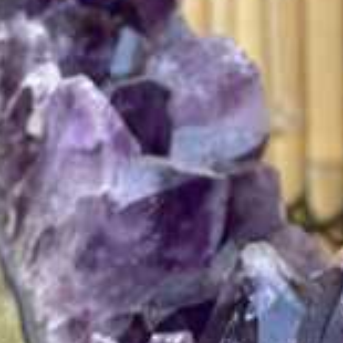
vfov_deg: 29.2
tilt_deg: -6.3
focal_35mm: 57
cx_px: 283
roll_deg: +0.6
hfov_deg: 29.2
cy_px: 55
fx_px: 639
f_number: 1.8
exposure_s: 1/144
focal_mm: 4.25
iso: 32
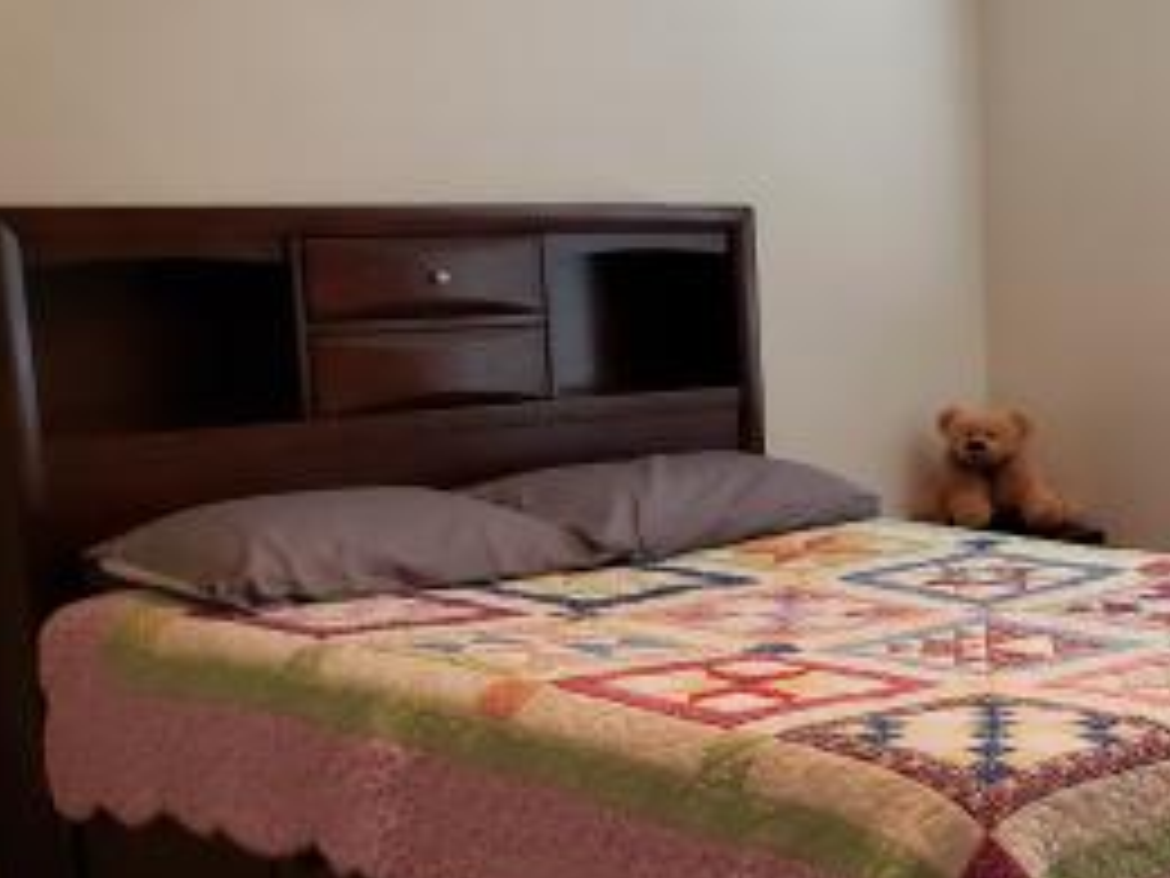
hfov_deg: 28.2
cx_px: 1206
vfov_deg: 22.6
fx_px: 2163
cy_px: 716
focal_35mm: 64
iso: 320
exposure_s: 1/60
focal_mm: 4.3
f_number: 2.4
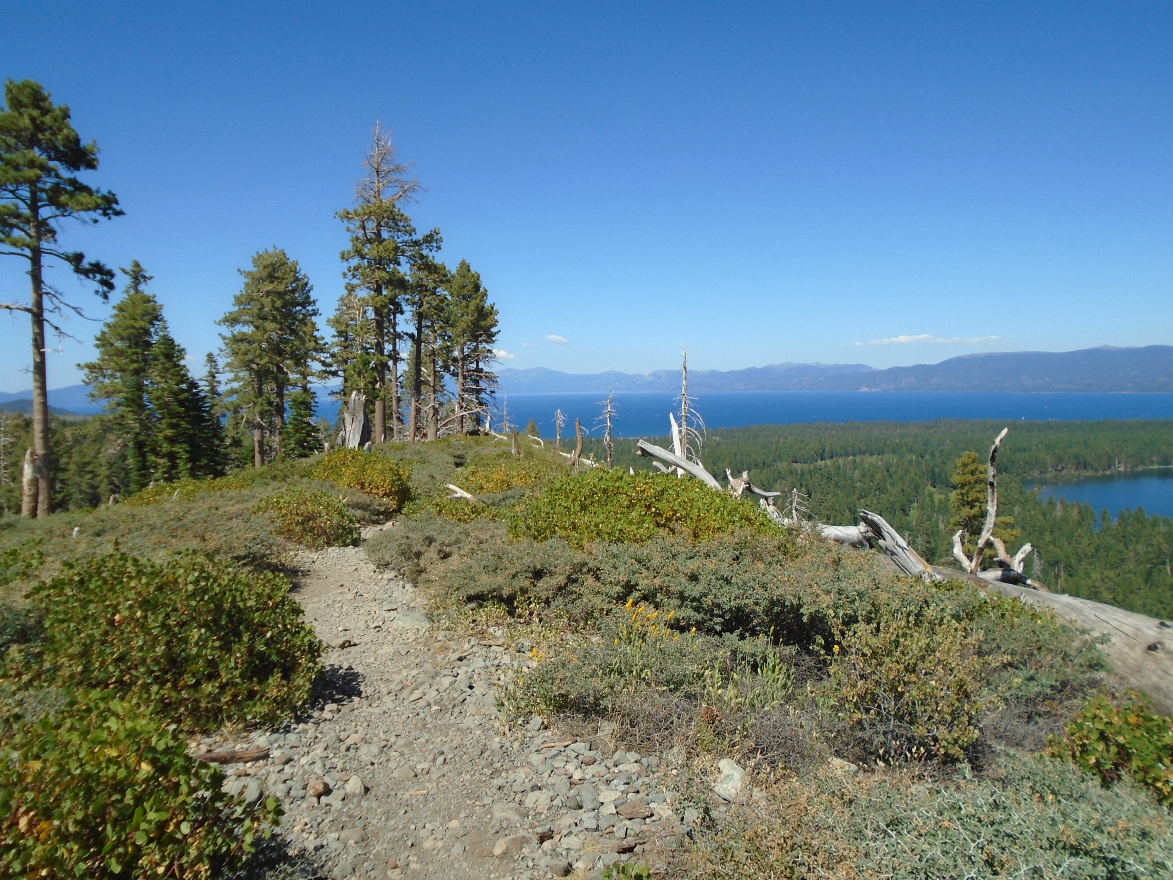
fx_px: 881
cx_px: 586
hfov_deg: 67.3
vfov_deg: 53.1
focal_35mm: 26
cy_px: 440
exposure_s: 1/200
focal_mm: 4.6
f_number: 8
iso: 100
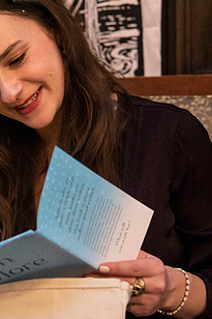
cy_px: 132
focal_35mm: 98
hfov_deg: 13.8
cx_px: 25
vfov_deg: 20.8
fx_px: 867
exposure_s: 1/200
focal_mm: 52
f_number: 4
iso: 3200
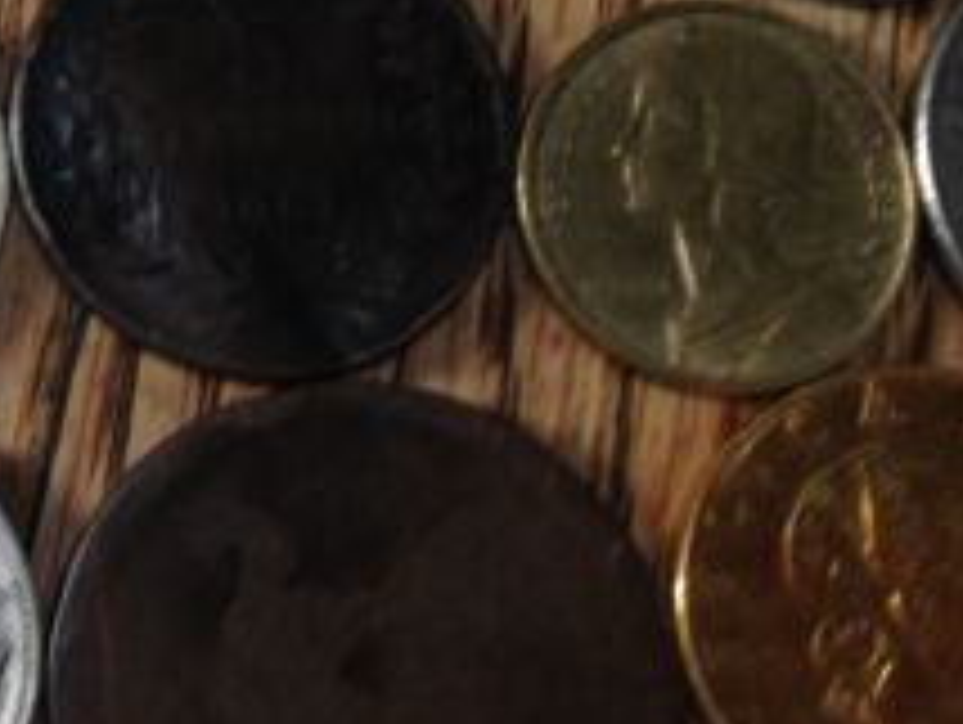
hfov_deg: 18.3
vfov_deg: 15.1
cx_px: -378
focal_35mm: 98
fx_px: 2729
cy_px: 243
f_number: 2.4
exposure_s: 1/20
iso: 64
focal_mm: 4.28
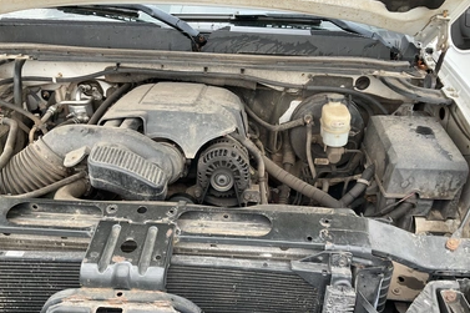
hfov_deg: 58.7
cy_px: 186
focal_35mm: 32
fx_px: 418
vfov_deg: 40.9
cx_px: 242
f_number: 1.8
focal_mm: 3
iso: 25
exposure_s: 1/122
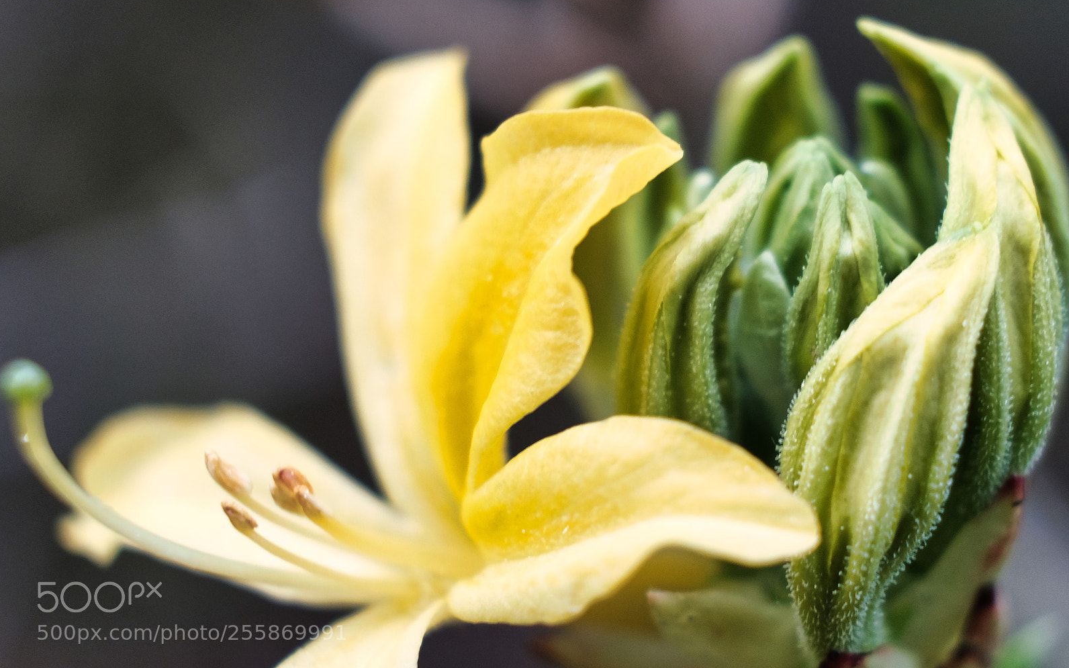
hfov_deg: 24.4
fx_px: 2476
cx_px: 532
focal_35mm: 85
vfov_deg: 15.4
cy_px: 328
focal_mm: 55
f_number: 4.5
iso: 500
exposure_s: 1/60
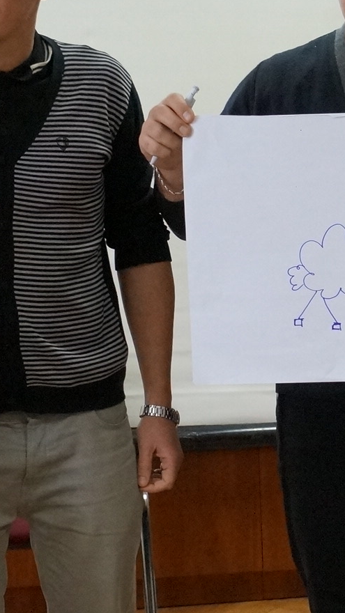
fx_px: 1669
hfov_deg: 11.6
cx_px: 408
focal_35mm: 103
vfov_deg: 20.8
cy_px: 342
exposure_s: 1/160
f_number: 4.5
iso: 2500
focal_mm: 21
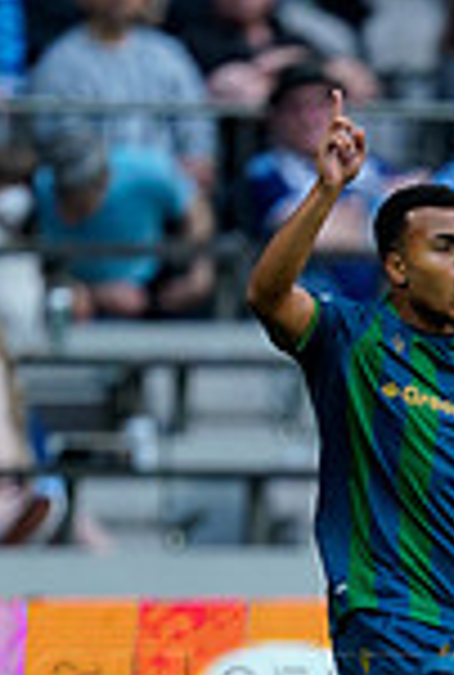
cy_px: 670
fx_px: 33889
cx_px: 483
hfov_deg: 0.8
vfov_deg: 1.1
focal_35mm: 1804
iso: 2000
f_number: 4
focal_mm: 600
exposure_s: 1/2000
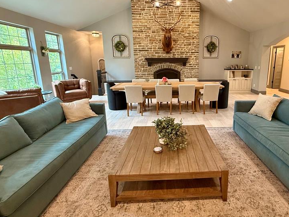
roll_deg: -0.2
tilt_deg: -10.6
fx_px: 167
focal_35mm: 20
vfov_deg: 65.7
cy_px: 93
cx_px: 179
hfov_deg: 80.3
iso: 400
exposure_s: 1/60
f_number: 2.2
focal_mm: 2.22
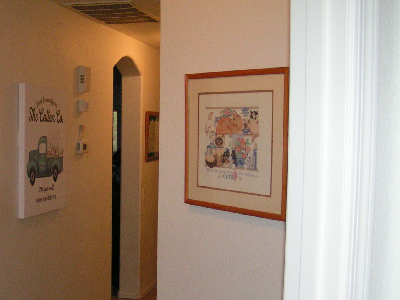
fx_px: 624
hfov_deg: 35.0
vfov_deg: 27.0
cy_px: 176
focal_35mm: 54
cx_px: 116
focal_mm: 5.8
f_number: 2.8
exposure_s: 1/40
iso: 200
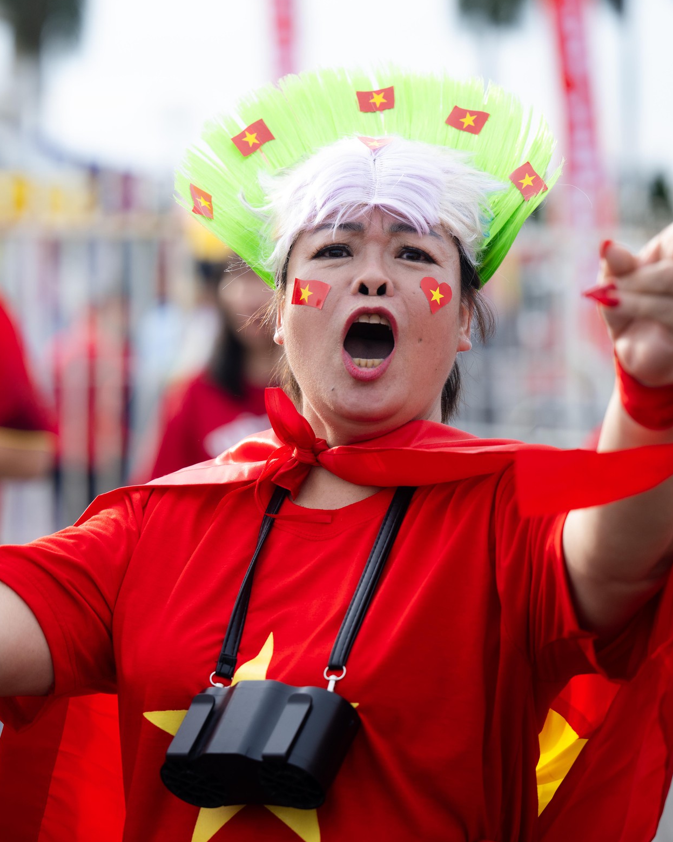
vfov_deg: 13.3
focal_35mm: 145
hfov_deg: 10.6
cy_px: 393
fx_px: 3611
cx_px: 152
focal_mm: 94
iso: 200
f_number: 2.8
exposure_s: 1/800
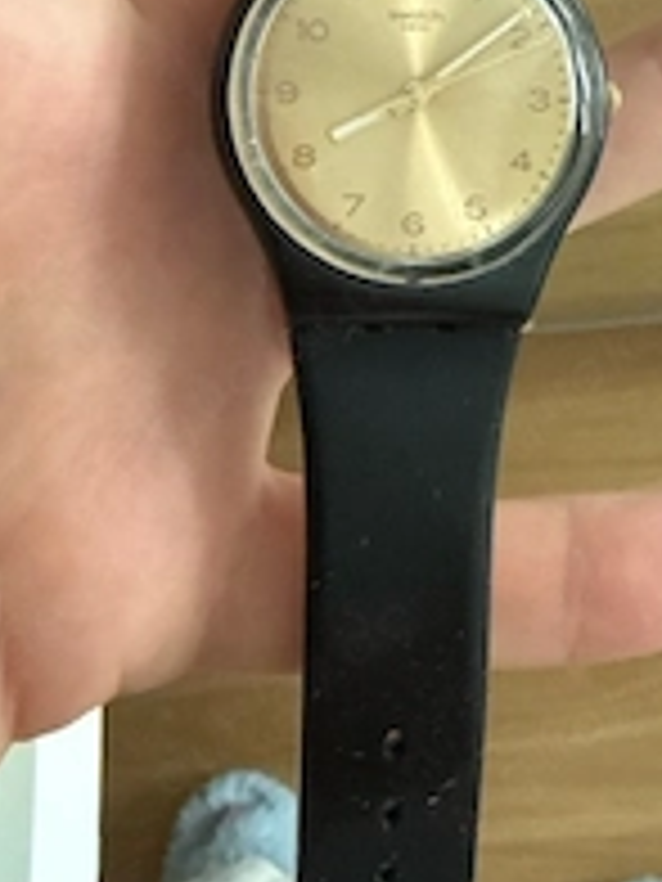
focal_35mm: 51
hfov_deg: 28.5
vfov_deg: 34.8
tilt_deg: -59.0
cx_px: 378
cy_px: 45
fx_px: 1300
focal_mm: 2.22
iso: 800
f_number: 2.2
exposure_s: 1/60
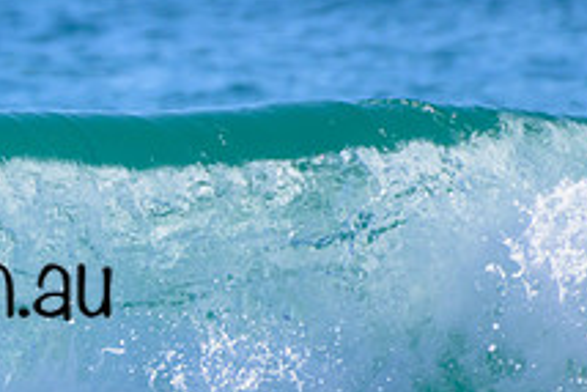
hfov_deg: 0.8
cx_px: -178
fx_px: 44265
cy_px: 254
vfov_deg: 0.5
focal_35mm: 2713
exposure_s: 1/2000
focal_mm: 1000
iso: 1600
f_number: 11
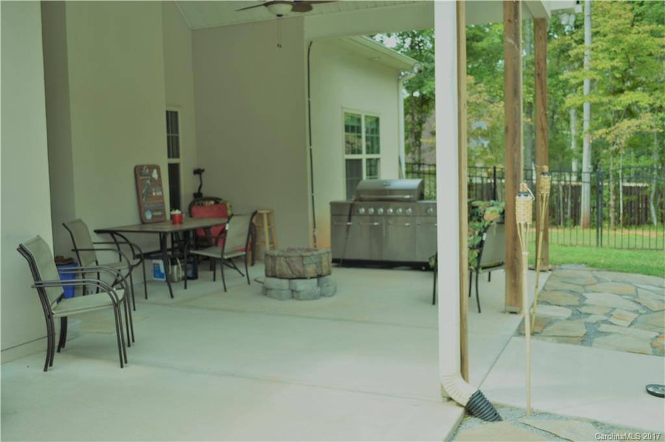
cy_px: 221
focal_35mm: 36
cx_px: 332
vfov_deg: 36.8
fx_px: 664
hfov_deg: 53.2
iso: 100
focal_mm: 24
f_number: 4
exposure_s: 1/160
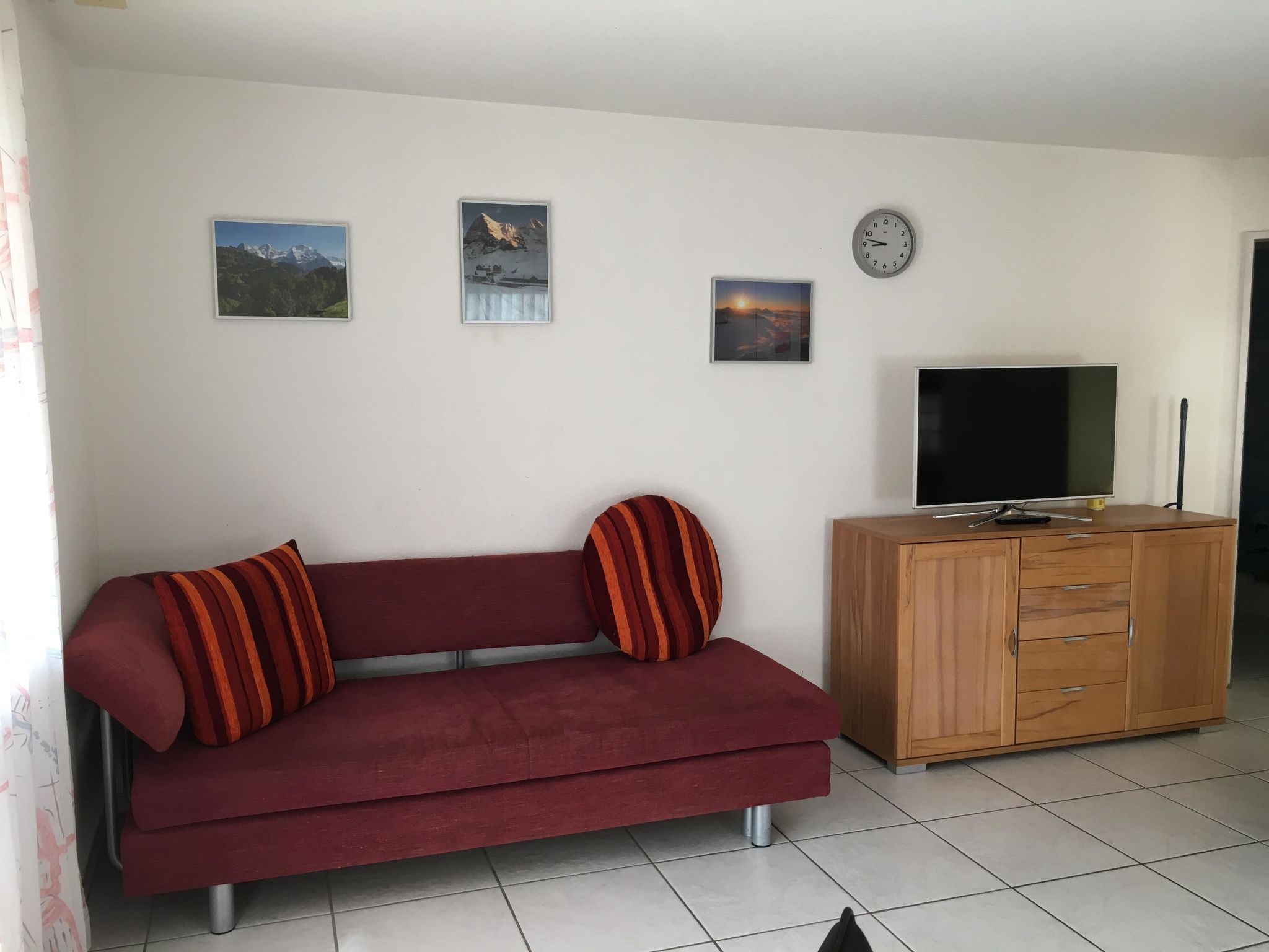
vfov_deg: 48.2
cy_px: 476
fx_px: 1063
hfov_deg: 61.7
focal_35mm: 29
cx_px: 634
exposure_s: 1/33
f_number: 2.2
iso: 32
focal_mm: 4.15
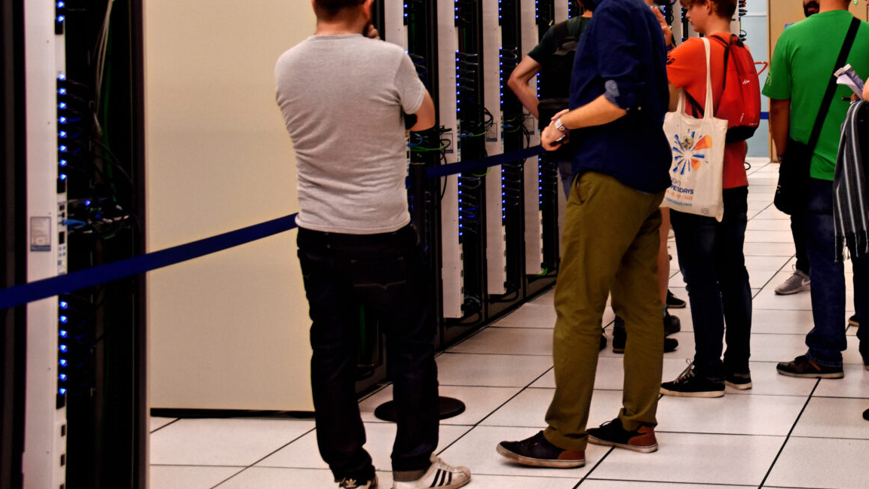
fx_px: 1567
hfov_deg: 30.1
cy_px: 19
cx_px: 721
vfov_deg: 17.4
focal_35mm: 68
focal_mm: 26
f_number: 5
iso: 800
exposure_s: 1/100
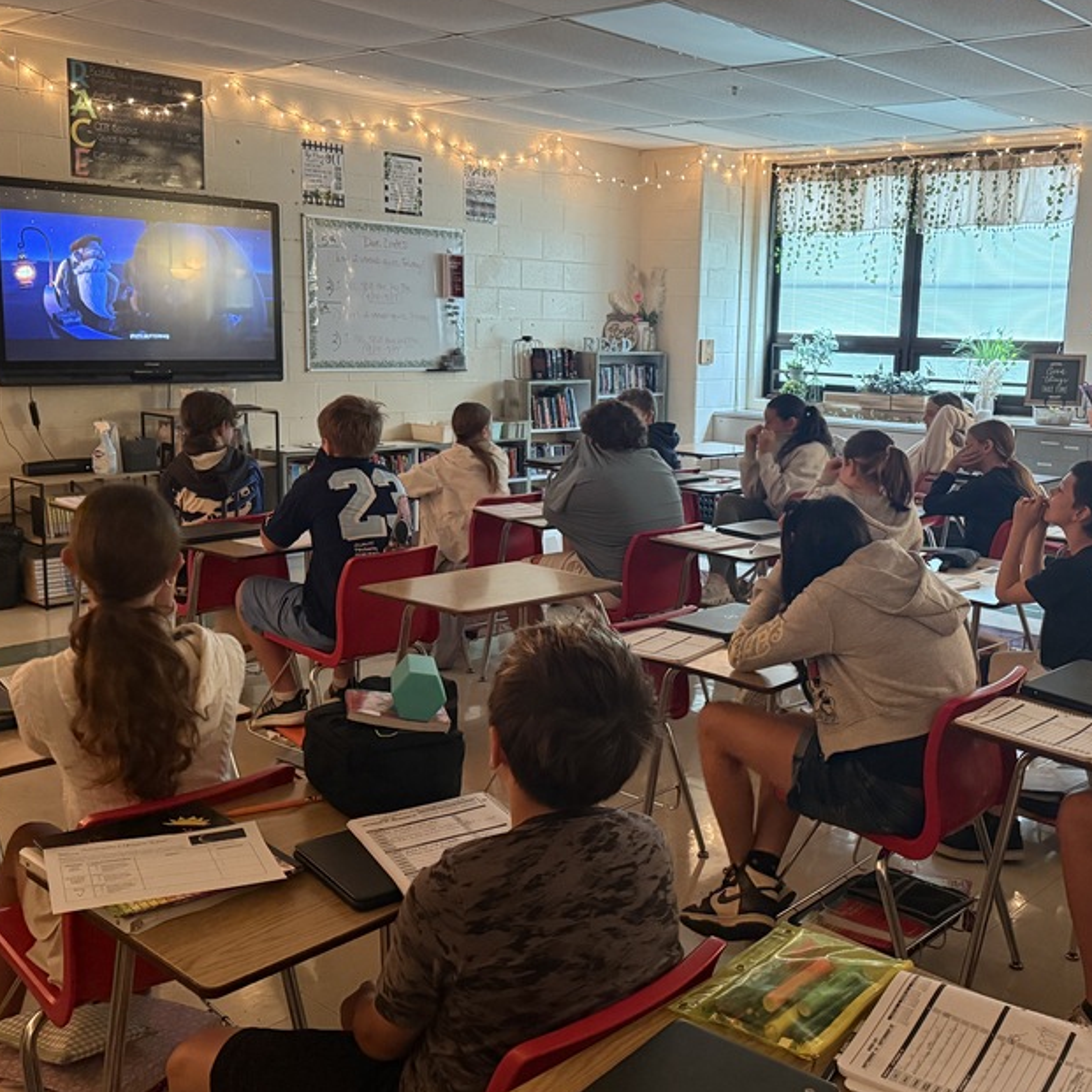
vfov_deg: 47.2
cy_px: 508
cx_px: 679
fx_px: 1249
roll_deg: -1.7
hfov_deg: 46.8
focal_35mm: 35
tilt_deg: -8.6
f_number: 1.78
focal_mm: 6.76
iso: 800
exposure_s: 1/40
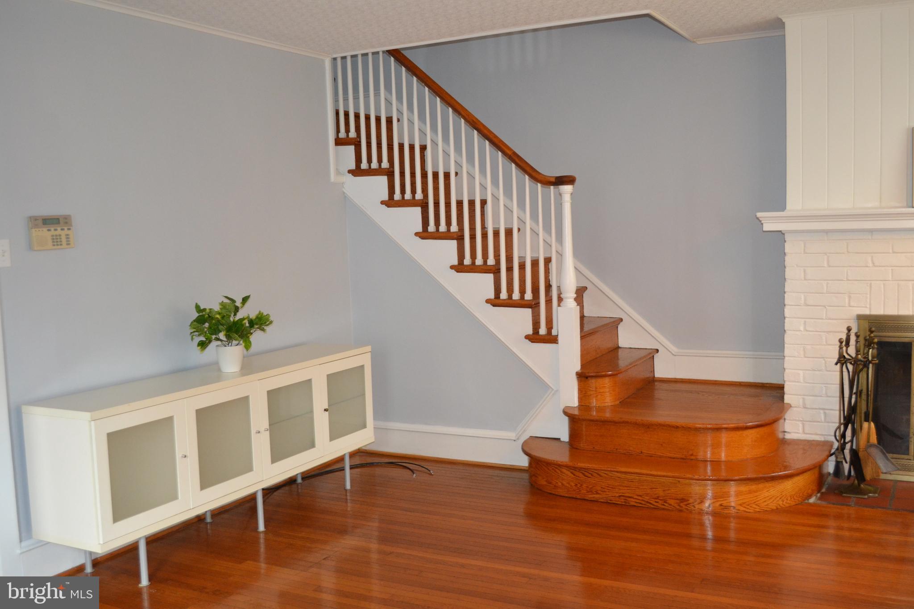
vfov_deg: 36.9
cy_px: 304
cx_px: 457
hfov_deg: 53.1
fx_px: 914
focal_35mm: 36
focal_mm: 24
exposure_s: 1/60
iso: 1100
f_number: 4
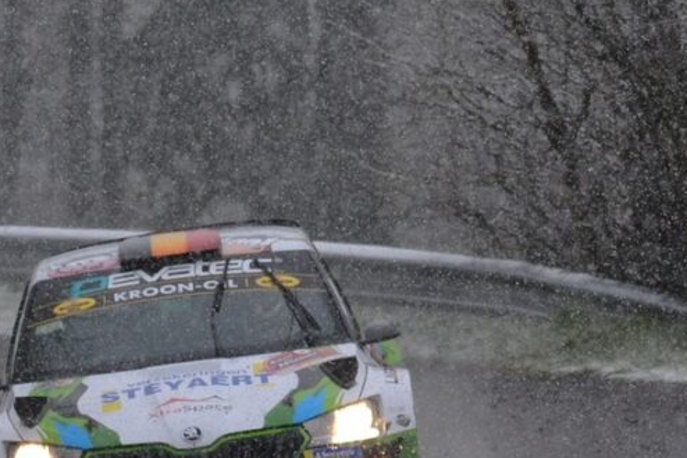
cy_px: 424
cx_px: 216
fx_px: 11865
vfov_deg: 2.2
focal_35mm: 622
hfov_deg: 3.3
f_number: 5.3
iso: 640
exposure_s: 1/500
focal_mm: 200
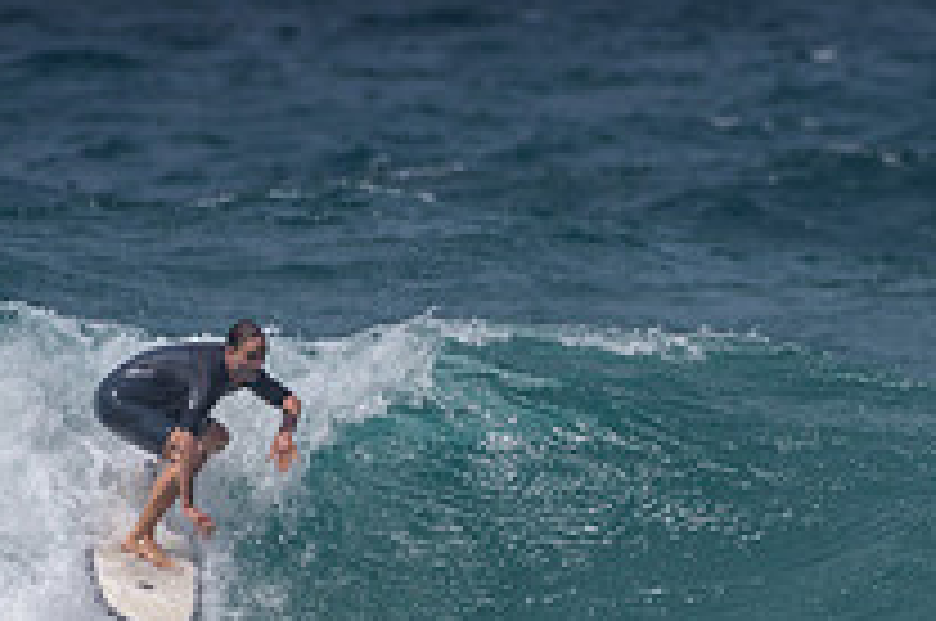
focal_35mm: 1714
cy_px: 629
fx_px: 44495
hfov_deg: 1.2
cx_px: 469
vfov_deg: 0.8
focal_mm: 500
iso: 64
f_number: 5.6
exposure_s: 1/2000
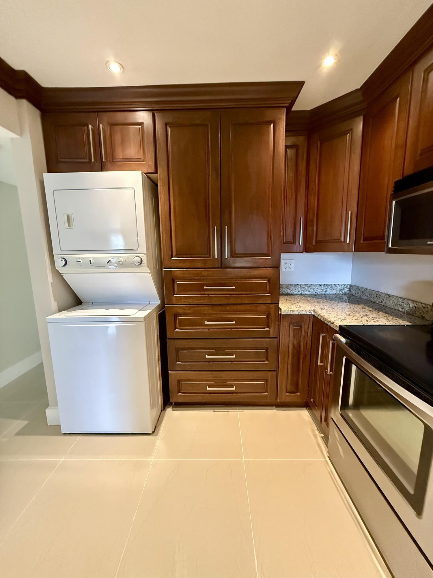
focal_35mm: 14
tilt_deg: -9.3
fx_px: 233
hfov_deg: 85.7
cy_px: 289
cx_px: 216
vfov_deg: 102.1
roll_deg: +0.4
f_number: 2.2
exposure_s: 1/60
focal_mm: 2.22
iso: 1000
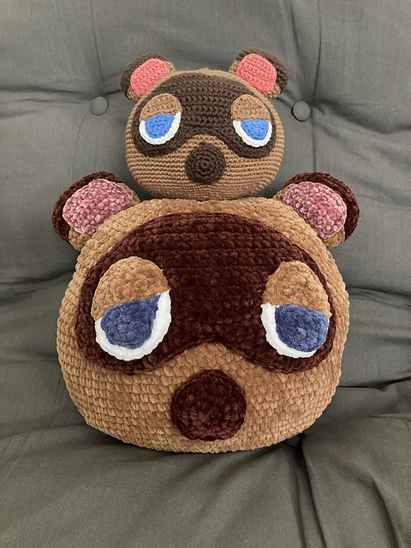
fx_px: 443
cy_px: 274
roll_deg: +2.1
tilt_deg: -21.3
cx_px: 206
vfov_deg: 63.4
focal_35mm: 28
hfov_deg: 49.7
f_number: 1.8
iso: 640
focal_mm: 3.99
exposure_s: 1/30
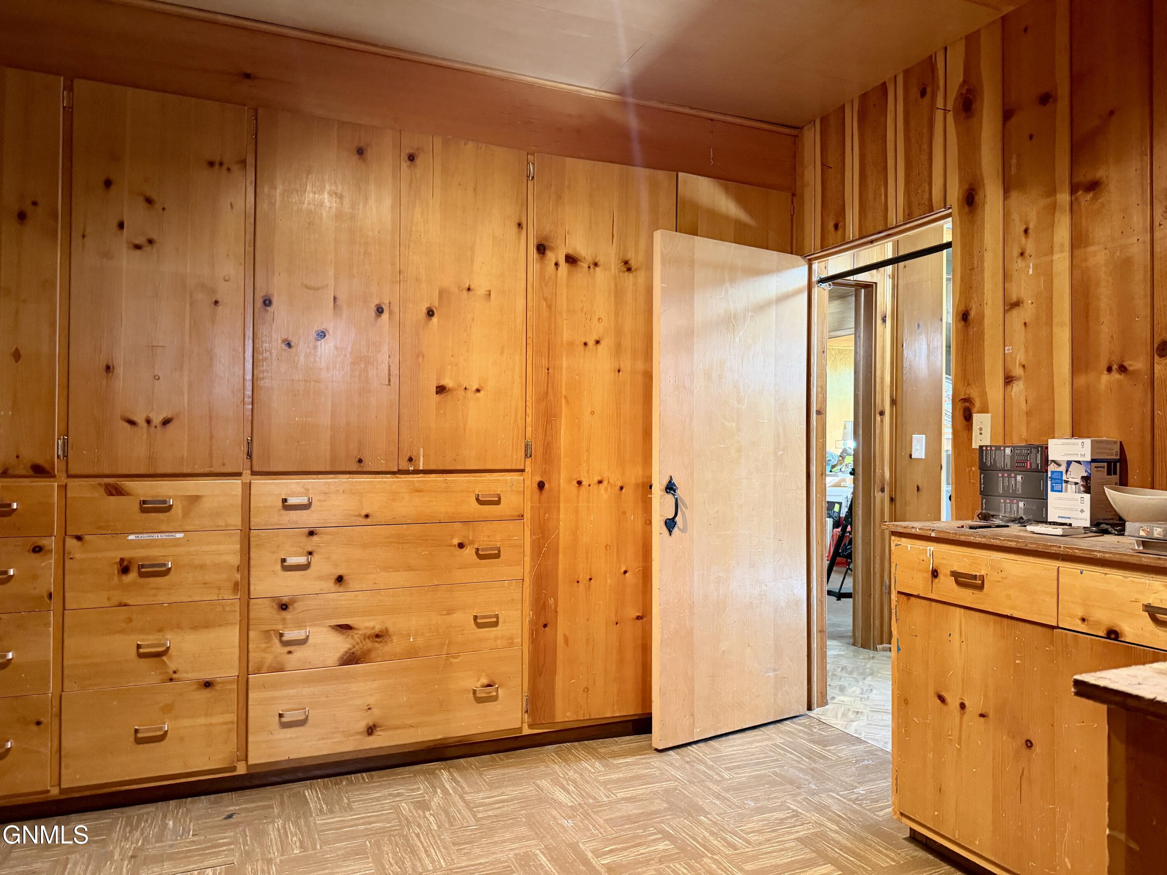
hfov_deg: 71.6
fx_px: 809
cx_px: 584
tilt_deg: +0.4
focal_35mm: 24
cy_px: 438
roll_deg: -0.7
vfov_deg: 56.8
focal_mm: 6.76
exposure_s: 1/60
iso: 500
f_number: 1.78
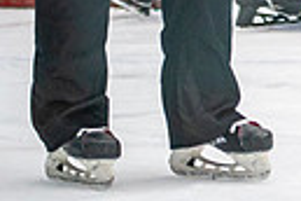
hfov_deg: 3.1
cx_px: 705
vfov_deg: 2.1
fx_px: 5535
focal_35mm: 662
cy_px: -224
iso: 1600
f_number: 2.8
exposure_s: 1/640
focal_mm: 125
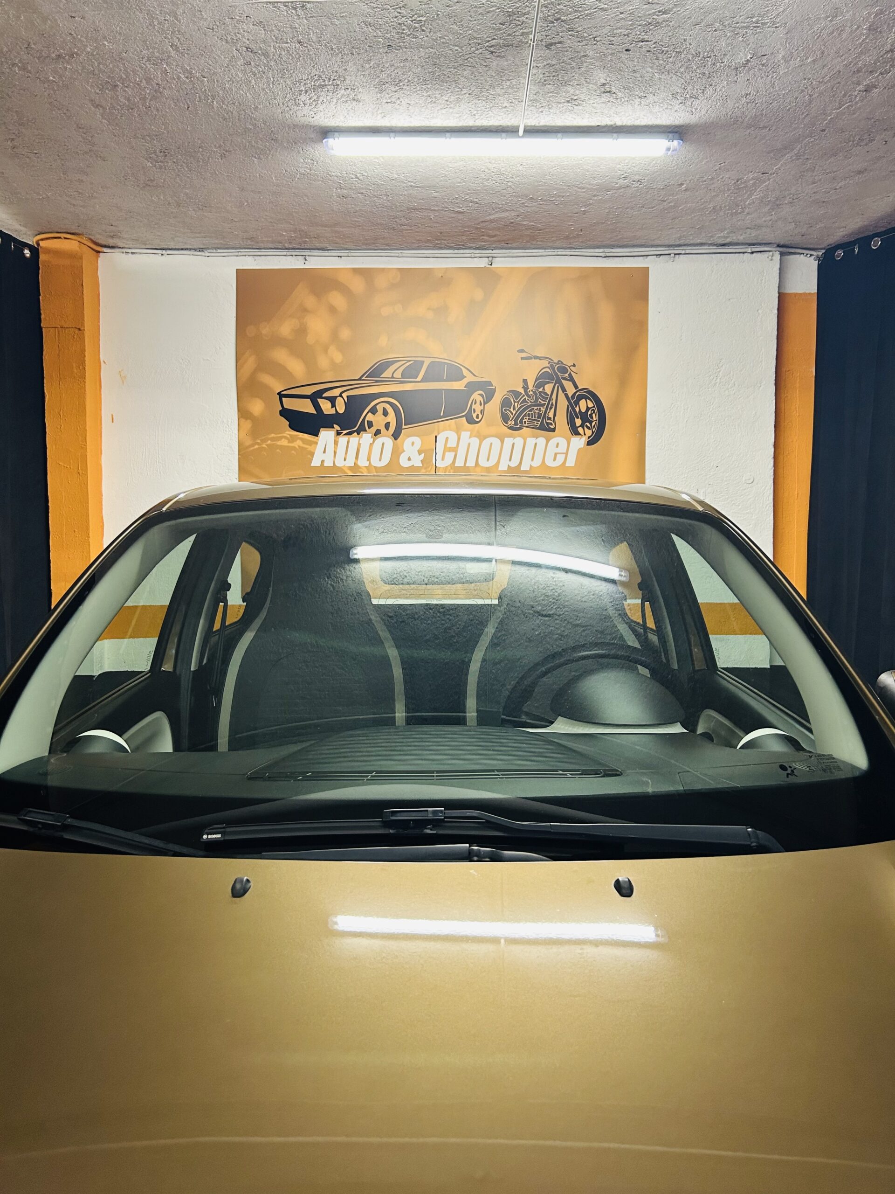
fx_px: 896
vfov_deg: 67.3
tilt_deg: -3.9
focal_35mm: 26
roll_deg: -0.1
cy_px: 597
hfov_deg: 53.1
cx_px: 448
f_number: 1.5
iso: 160
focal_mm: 5.7
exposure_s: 1/50
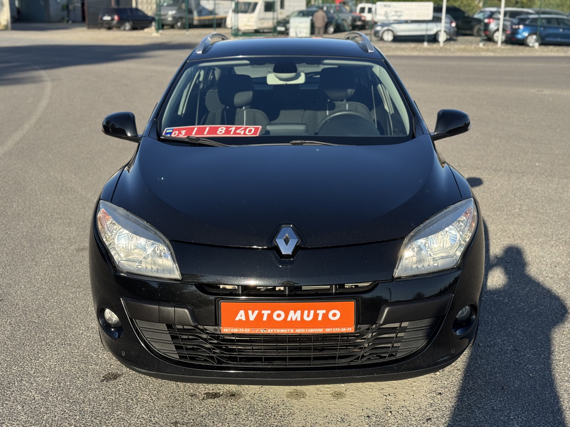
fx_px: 790
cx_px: 285
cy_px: 214
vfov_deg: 30.3
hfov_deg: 39.7
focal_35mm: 48
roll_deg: -0.9
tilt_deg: -14.5
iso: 64
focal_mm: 6.76
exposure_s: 1/2717
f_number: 1.78
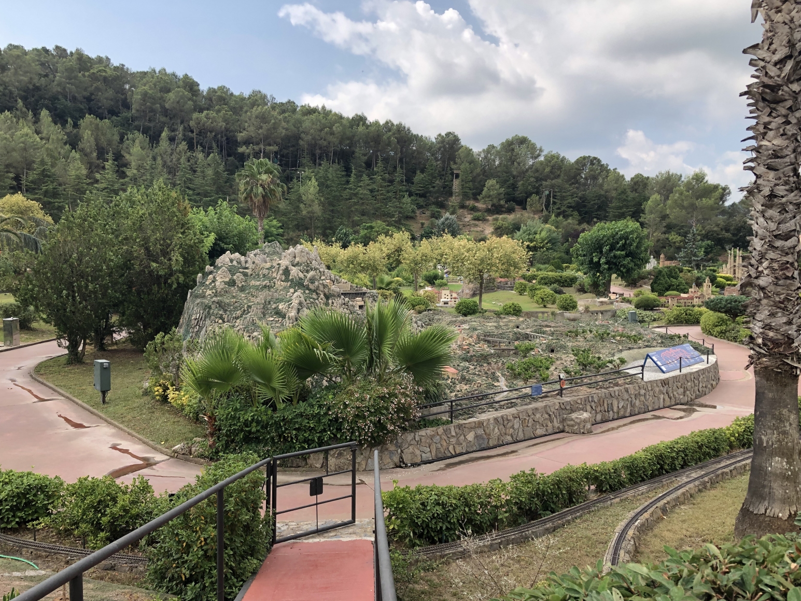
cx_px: 389
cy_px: 309
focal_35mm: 29
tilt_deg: -3.0
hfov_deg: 61.6
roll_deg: -0.3
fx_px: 671
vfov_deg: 48.2
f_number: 1.8
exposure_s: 1/842
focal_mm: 3.99
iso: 20
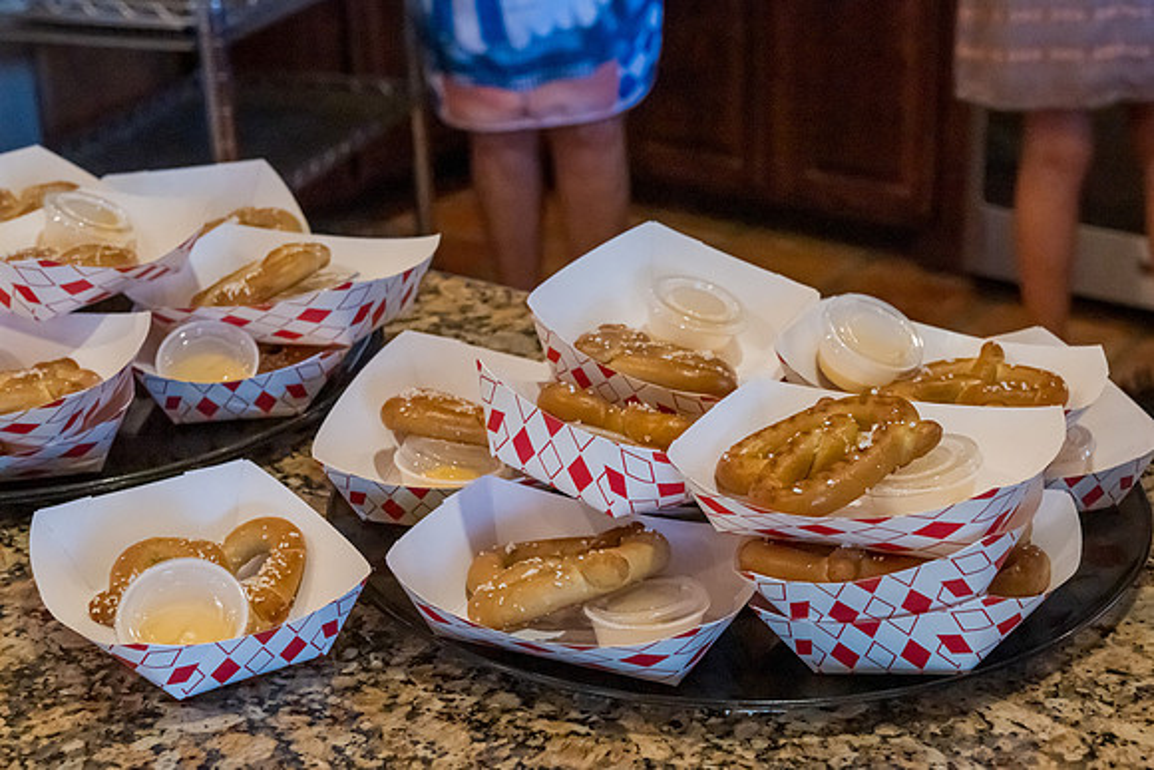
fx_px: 2180
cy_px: 413
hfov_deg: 29.6
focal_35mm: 68
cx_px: 712
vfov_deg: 20.0
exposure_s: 1/320
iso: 12800
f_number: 6.3
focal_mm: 55
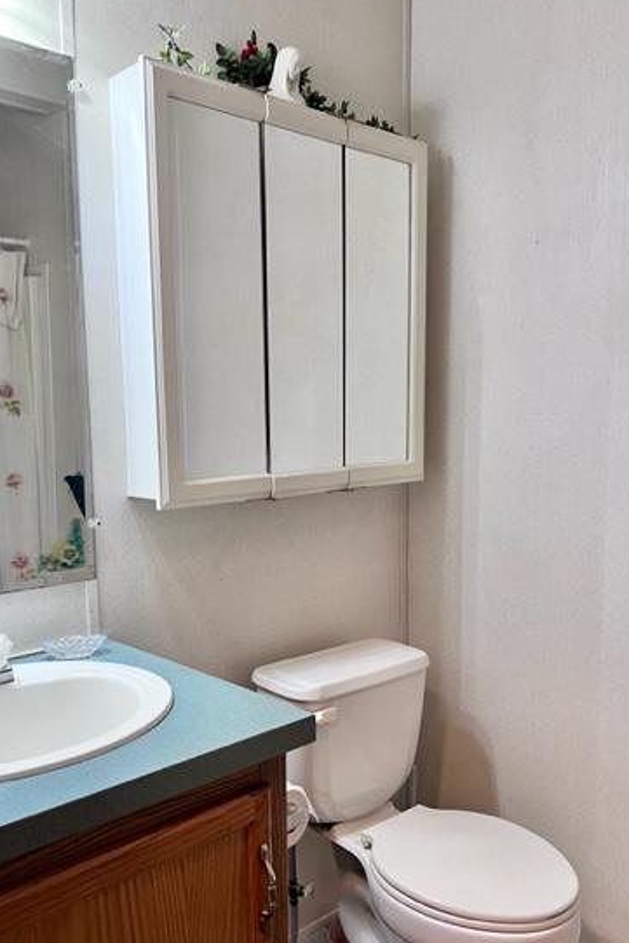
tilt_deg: -6.4
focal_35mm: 32
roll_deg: +1.6
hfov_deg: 41.1
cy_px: 511
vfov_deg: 58.6
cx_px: 275
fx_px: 838
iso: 200
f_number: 1.5
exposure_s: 1/60
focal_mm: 5.7
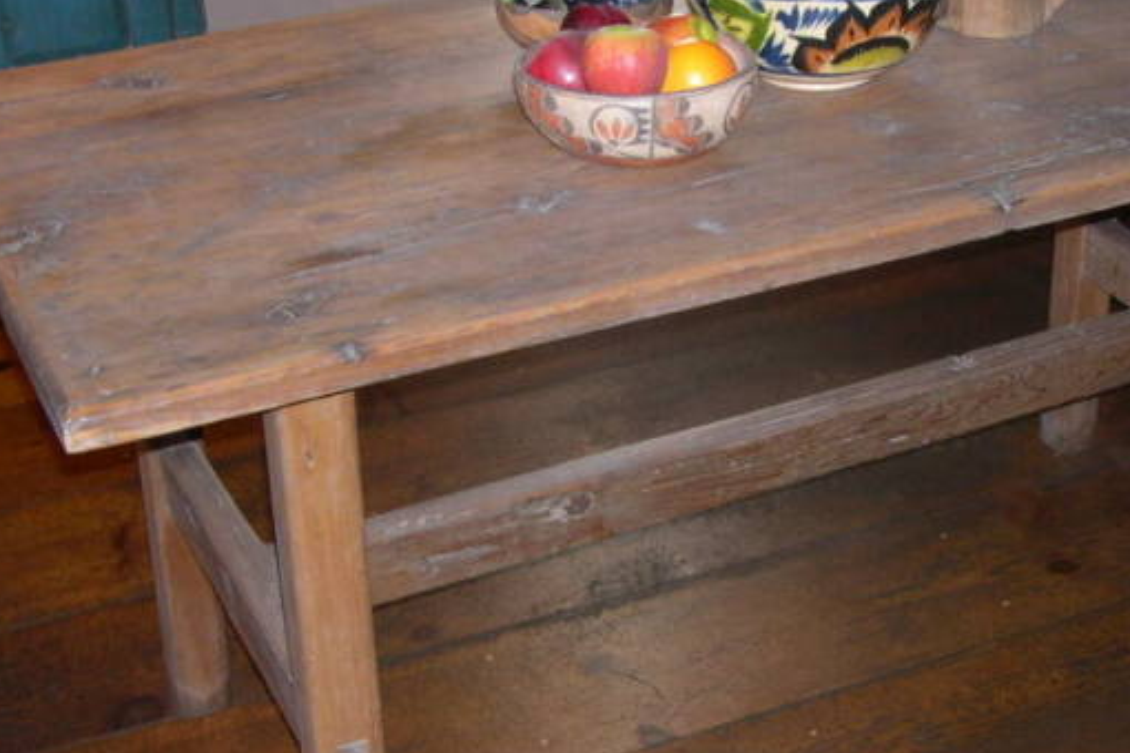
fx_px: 1946
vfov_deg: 21.9
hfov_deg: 32.1
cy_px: 394
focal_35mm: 62
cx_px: 744
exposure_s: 1/60
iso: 168
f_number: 2.8
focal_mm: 8
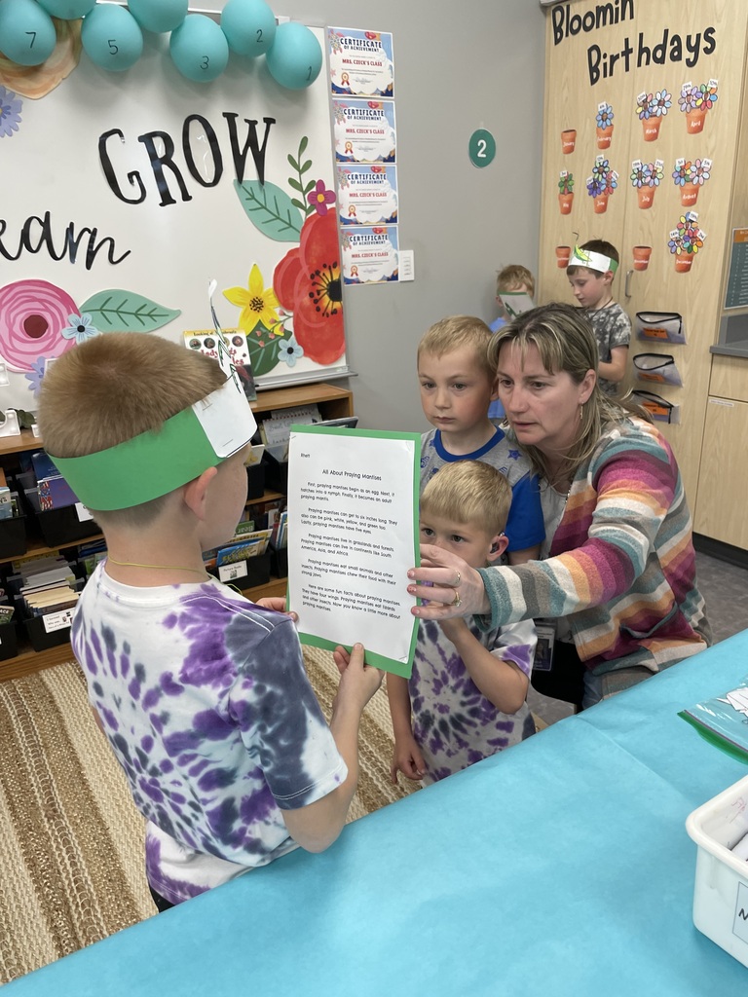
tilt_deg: -27.7
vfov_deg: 67.3
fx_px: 749
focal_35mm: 26
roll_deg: +2.5
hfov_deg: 53.1
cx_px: 374
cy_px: 498
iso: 100
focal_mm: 4.2
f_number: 1.6
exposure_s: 1/120
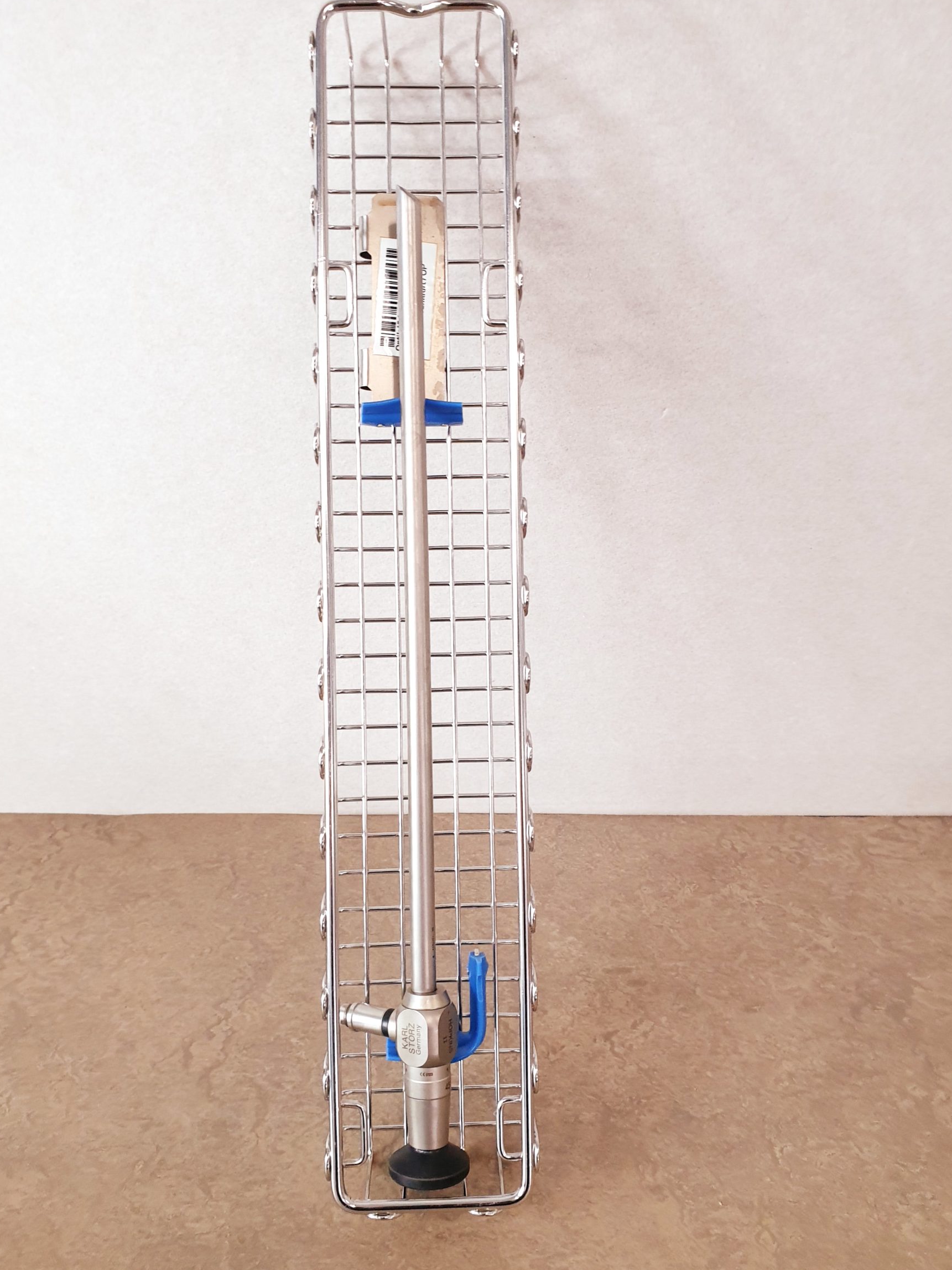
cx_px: 455
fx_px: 1063
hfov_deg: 48.2
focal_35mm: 29
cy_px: 613
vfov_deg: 61.6
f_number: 2.4
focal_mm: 4.3
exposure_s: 1/50
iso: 250
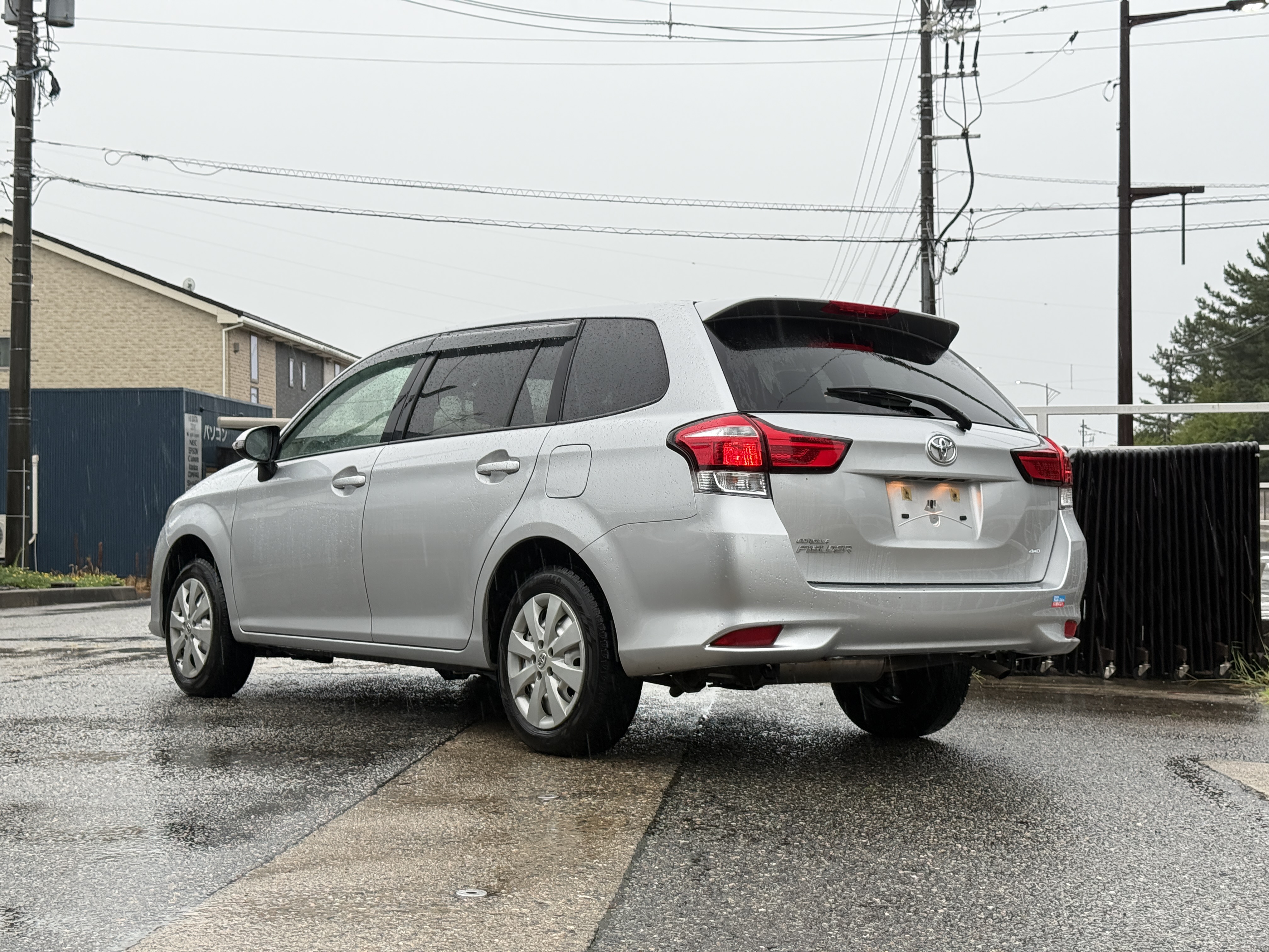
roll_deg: +0.3
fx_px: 1760
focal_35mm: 48
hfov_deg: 39.7
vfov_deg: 30.3
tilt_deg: +1.7
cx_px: 634
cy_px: 476
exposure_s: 1/170
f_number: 1.78
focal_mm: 6.76
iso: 160
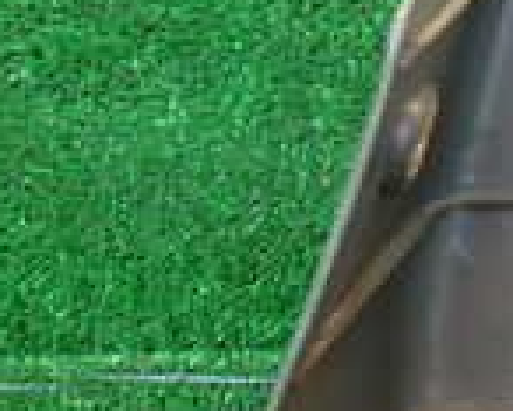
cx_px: 910
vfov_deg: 12.8
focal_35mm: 120
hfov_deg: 14.2
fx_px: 1823
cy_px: 119
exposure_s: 1/60
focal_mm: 5.4
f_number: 2.3
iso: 125
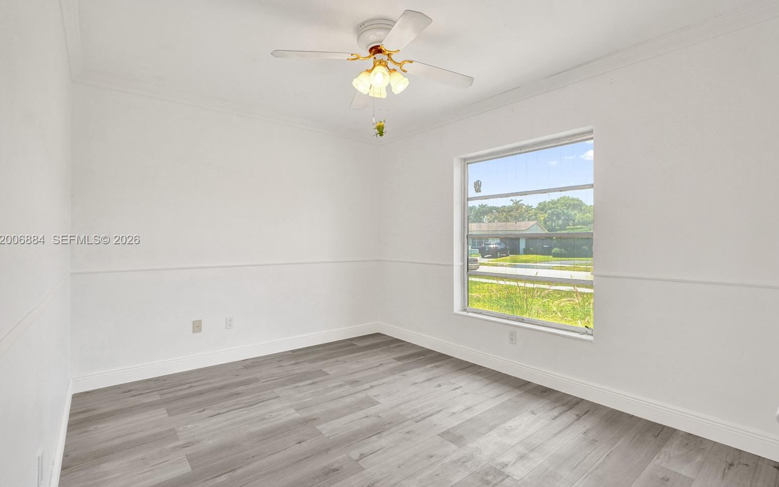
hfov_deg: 94.4
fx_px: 361
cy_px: 240
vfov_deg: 68.0
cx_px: 387
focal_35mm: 17
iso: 400
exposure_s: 1/160
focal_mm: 16
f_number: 4
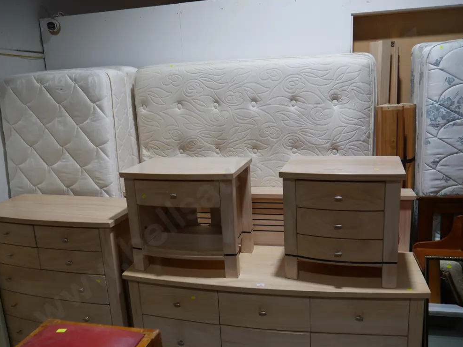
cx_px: 230
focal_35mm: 29
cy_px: 178
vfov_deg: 48.2
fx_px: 388
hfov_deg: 61.7
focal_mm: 14
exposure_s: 1/125
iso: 200
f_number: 4
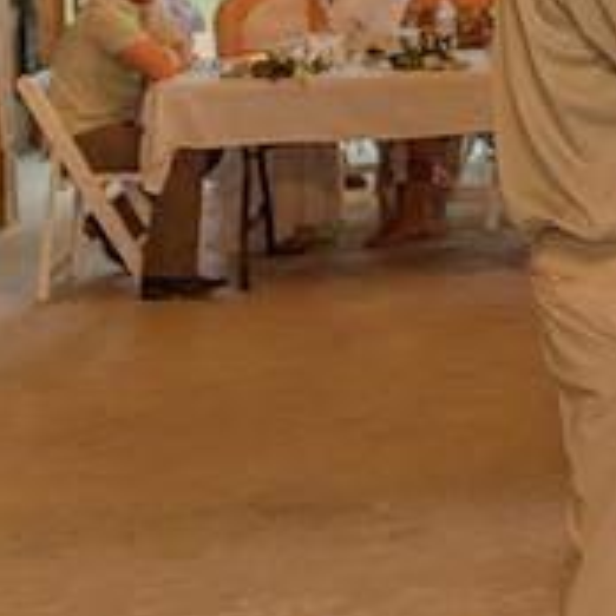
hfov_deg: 15.9
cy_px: -60
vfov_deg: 17.0
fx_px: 1993
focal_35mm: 99
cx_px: 963
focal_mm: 35
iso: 640
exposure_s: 1/200
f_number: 2.5
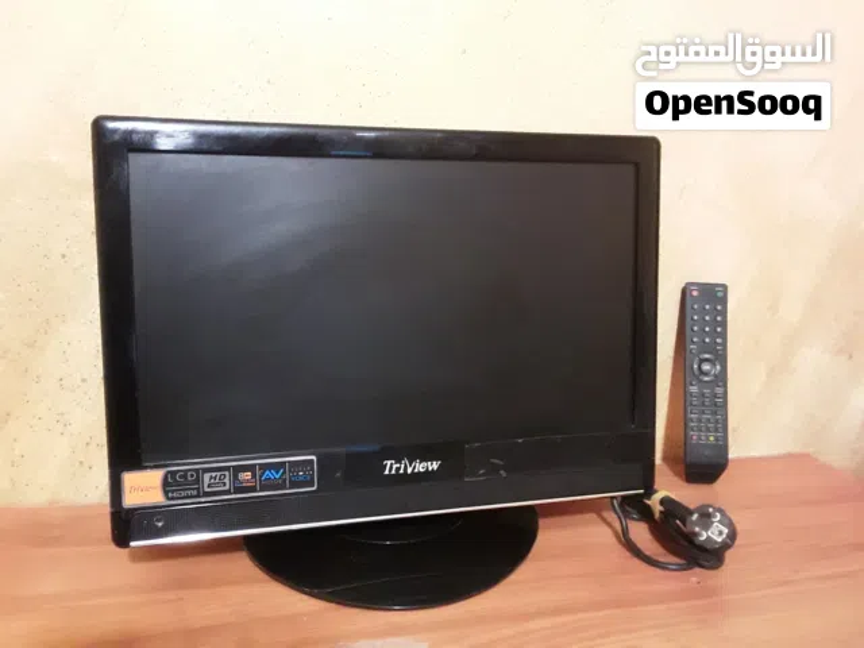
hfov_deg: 60.0
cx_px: 432
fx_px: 749
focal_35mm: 30
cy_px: 324
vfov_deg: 46.8
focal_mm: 2.2
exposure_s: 1/20
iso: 640
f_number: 1.9
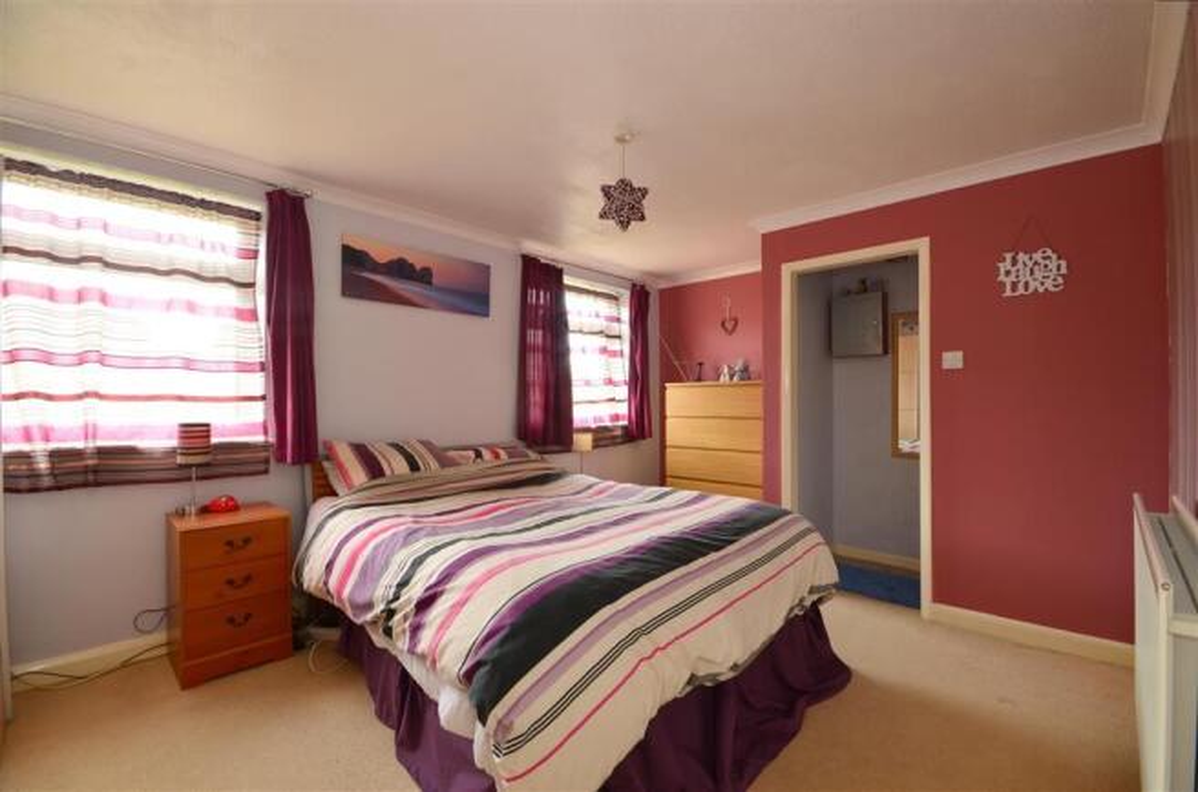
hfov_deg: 100.5
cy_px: 396
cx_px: 599
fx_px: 498
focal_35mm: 15
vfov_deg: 77.0
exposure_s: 1/1.3
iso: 200
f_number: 11
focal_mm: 10
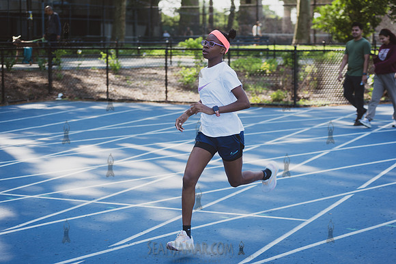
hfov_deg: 25.4
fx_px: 880
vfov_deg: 17.1
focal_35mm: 80
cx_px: 198
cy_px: 132
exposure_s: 1/400
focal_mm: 80
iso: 200
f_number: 4
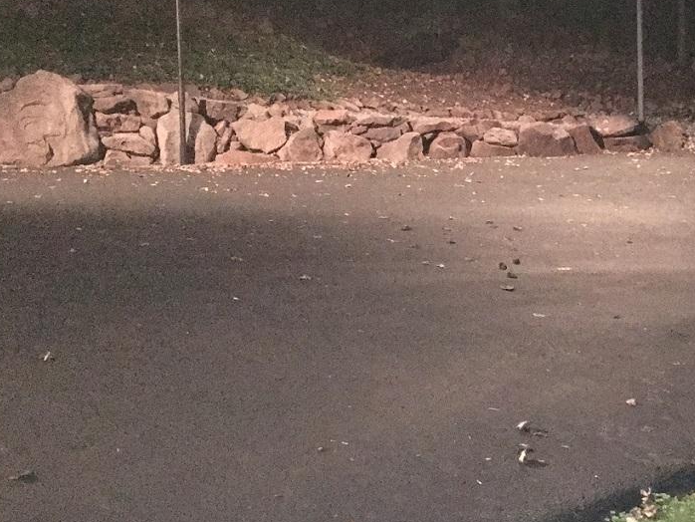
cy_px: 196
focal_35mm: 57
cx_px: 544
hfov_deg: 32.9
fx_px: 1145
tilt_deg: -3.8
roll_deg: -0.2
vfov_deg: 25.6
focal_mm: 4.15
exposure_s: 1/16
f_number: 2.2
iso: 2000
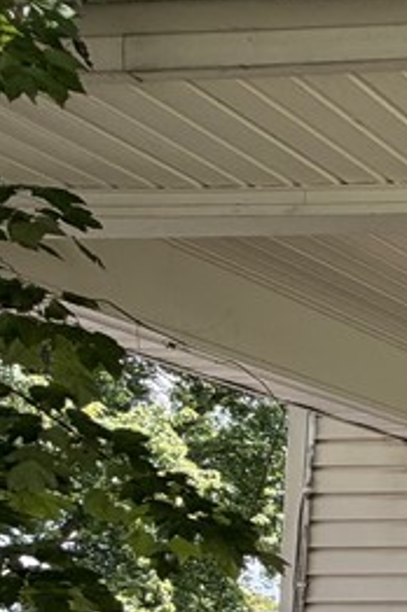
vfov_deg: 32.1
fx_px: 969
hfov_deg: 13.3
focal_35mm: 57
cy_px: 621
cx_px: 1078
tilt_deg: +3.6
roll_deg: +0.6
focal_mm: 2.22
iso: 64
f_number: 2.2
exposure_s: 1/421
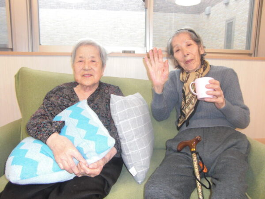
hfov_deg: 63.4
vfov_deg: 49.7
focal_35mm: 28
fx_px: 214
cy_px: 100
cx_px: 132
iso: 200
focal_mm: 4.9
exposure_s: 1/80
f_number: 2.6
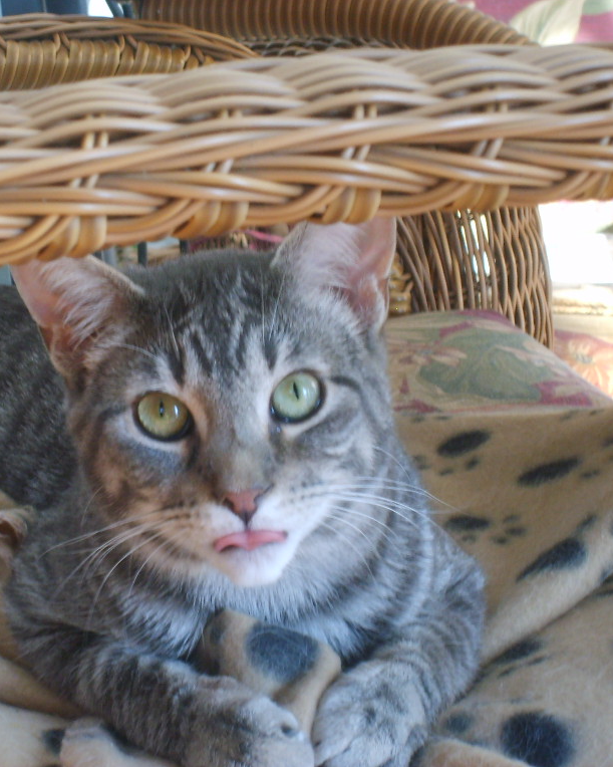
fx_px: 2404
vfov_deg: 18.1
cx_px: 142
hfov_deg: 14.5
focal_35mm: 106
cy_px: 385
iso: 139
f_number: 4.2
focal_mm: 13.7
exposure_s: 1/30
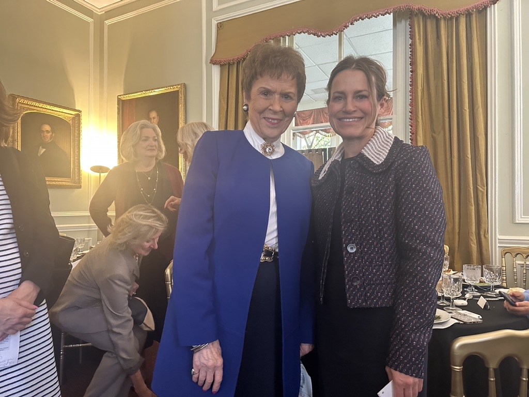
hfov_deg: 71.6
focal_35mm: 24
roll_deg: -0.7
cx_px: 264
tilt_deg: +1.0
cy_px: 198
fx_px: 367
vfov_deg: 56.8
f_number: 1.78
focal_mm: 6.86
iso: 640
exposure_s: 1/60
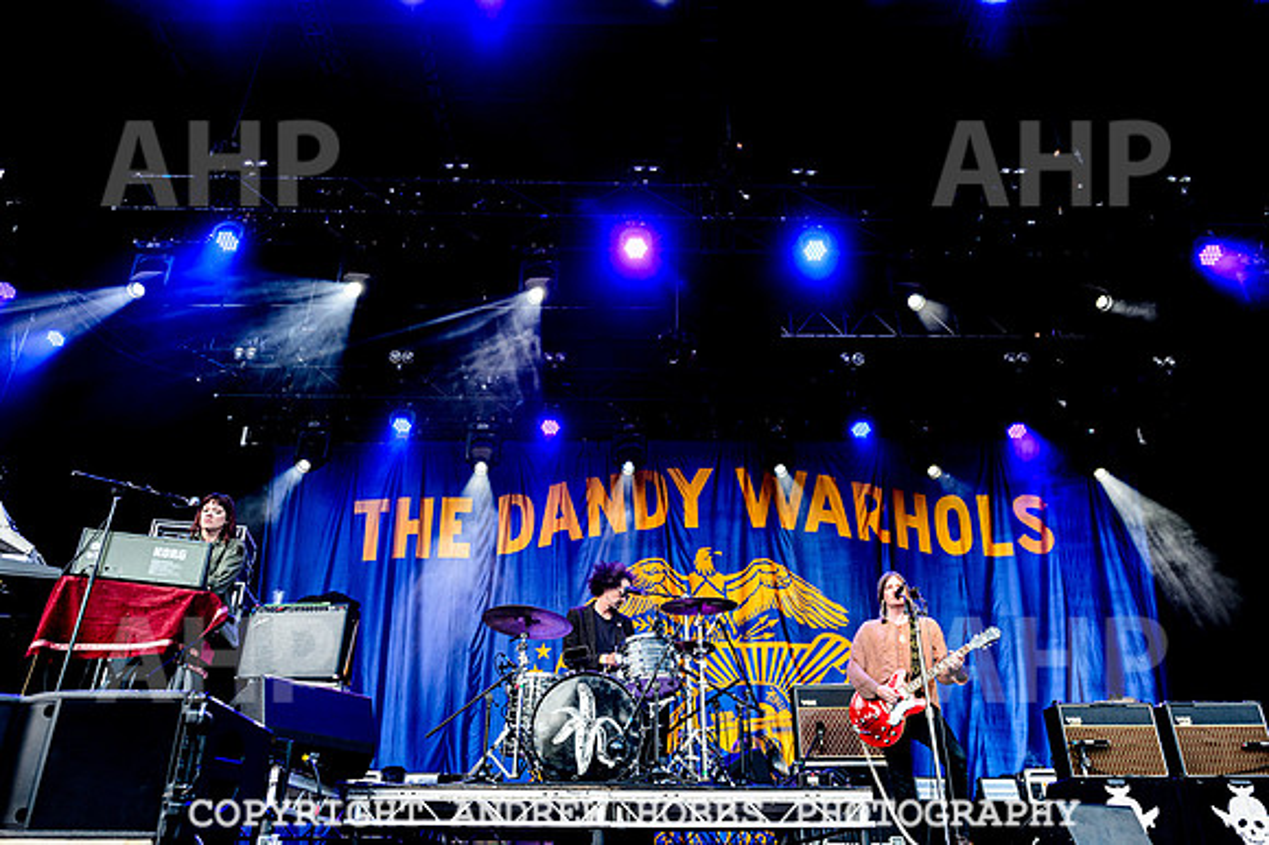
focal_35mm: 25
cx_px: 634
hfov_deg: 71.5
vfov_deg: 51.2
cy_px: 422
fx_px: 882
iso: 400
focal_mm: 24
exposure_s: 1/160
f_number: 4.5
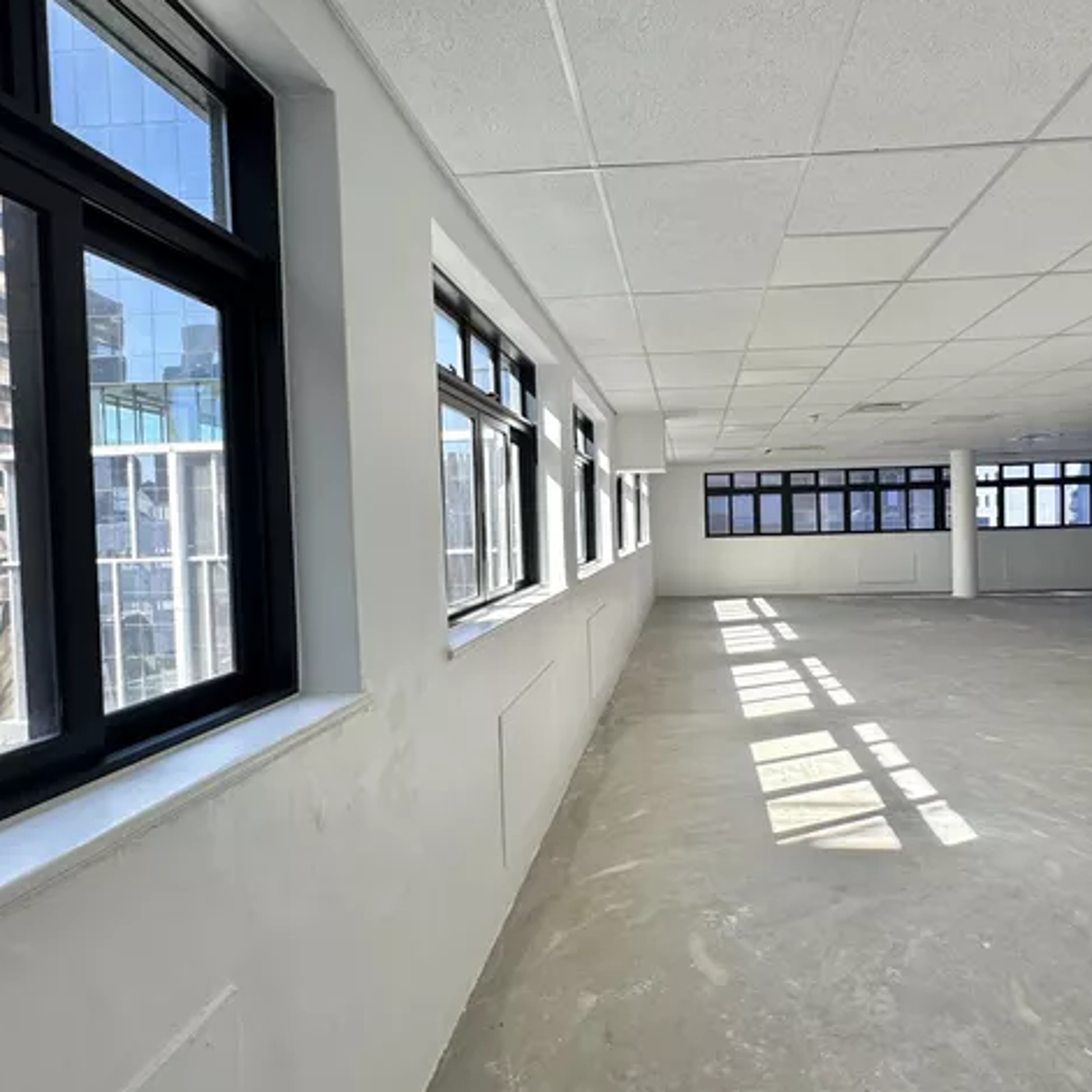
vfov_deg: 72.1
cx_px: 633
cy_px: 540
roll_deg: +1.9
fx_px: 749
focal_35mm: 21
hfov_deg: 71.7
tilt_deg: -0.9
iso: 40
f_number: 2.2
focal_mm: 2.22
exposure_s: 1/250
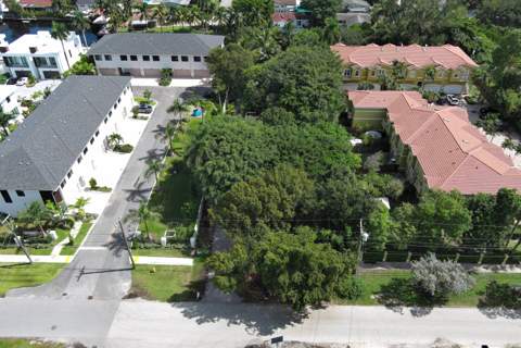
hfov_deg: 63.7
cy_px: 174
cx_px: 260
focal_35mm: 29
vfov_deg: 45.0
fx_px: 420
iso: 100
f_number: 2.8
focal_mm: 10.57
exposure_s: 1/975
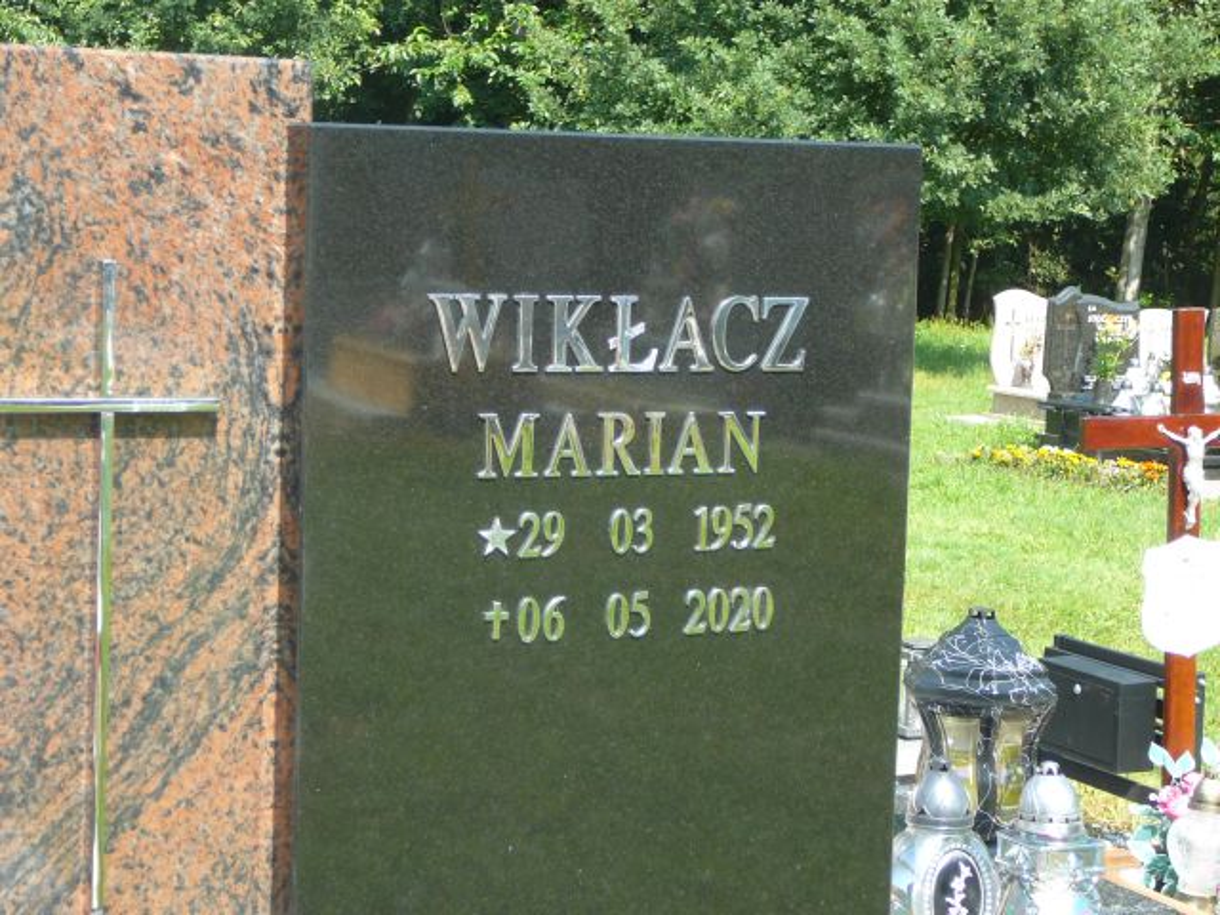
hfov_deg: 25.3
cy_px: 458
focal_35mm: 77
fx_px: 2714
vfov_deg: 19.1
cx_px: 610
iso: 80
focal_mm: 11.5
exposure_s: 1/200
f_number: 3.7
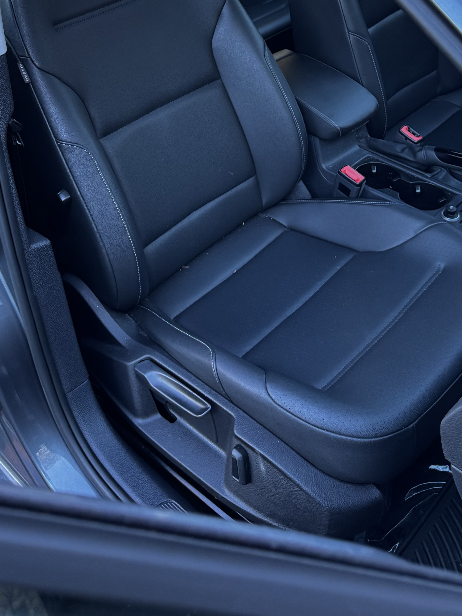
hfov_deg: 32.9
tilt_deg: -23.8
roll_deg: +0.0
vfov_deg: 39.9
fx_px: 783
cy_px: 64
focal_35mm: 44
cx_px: 220
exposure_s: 1/121
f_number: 1.78
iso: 125
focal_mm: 6.76
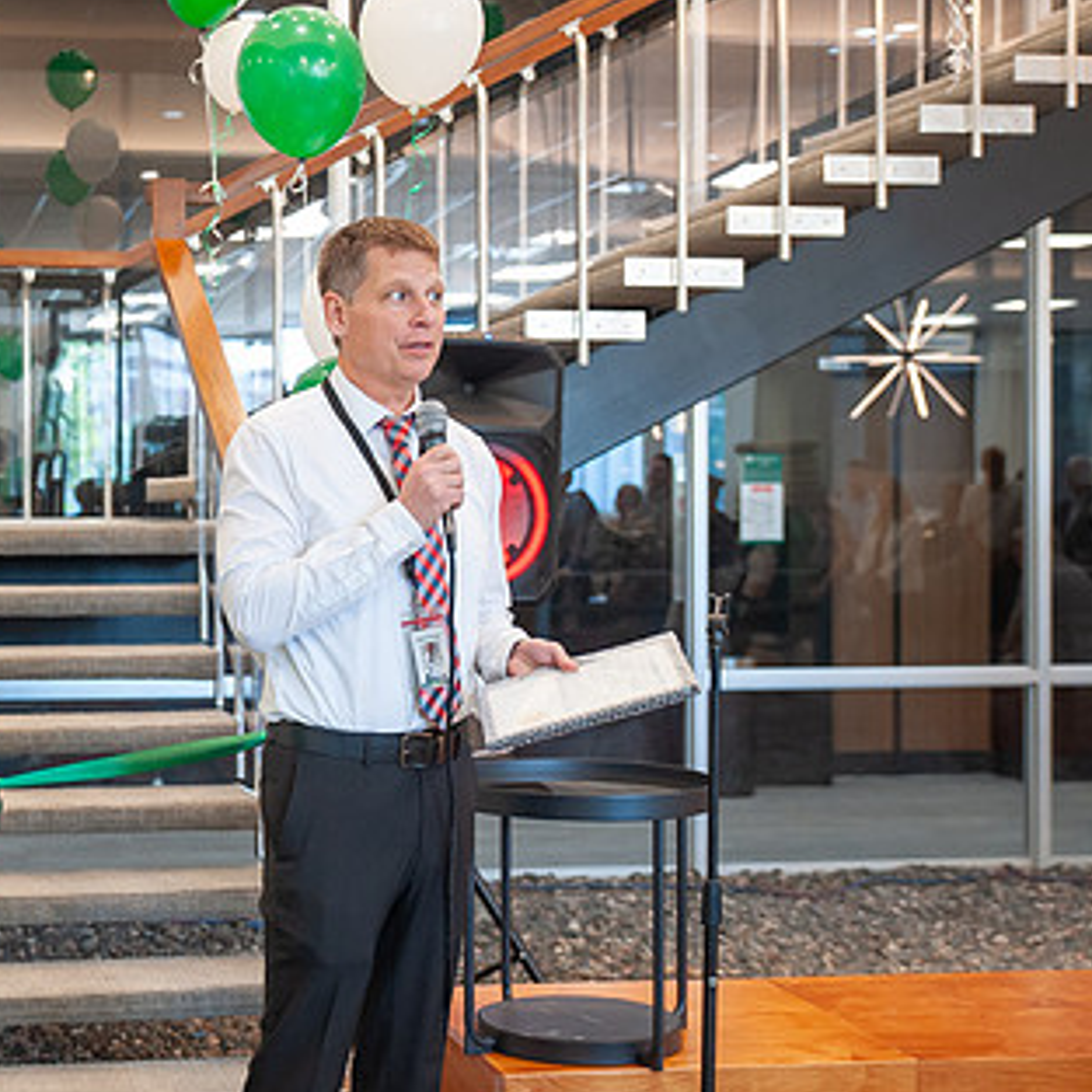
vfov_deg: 26.5
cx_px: 168
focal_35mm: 65
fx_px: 2320
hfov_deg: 25.9
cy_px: 512
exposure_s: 1/160
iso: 1250
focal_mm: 38
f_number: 3.2
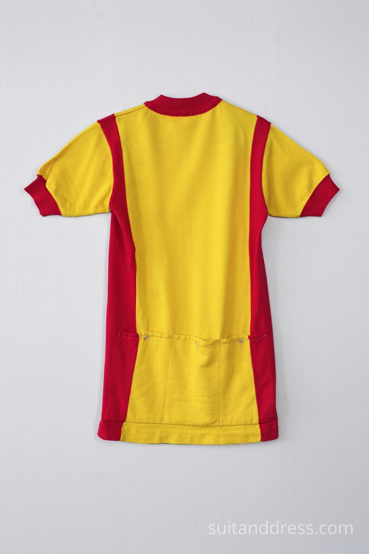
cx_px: 184
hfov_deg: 28.1
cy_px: 277
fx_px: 738
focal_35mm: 48
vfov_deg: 41.1
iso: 320
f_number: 9
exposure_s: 1/50
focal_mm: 32
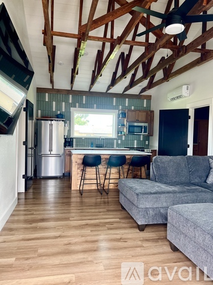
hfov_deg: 53.1
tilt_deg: -0.7
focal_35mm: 26
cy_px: 142
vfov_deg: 67.3
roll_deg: -1.6
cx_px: 106
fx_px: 213
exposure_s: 1/121
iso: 125
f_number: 1.5
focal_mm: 5.7
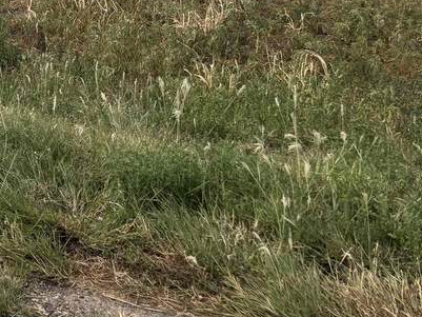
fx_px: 1012
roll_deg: -1.5
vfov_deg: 16.5
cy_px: -132
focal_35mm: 83
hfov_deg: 19.9
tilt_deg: -5.6
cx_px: -237
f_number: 1.6
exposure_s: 1/5076
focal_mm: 5.96
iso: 50
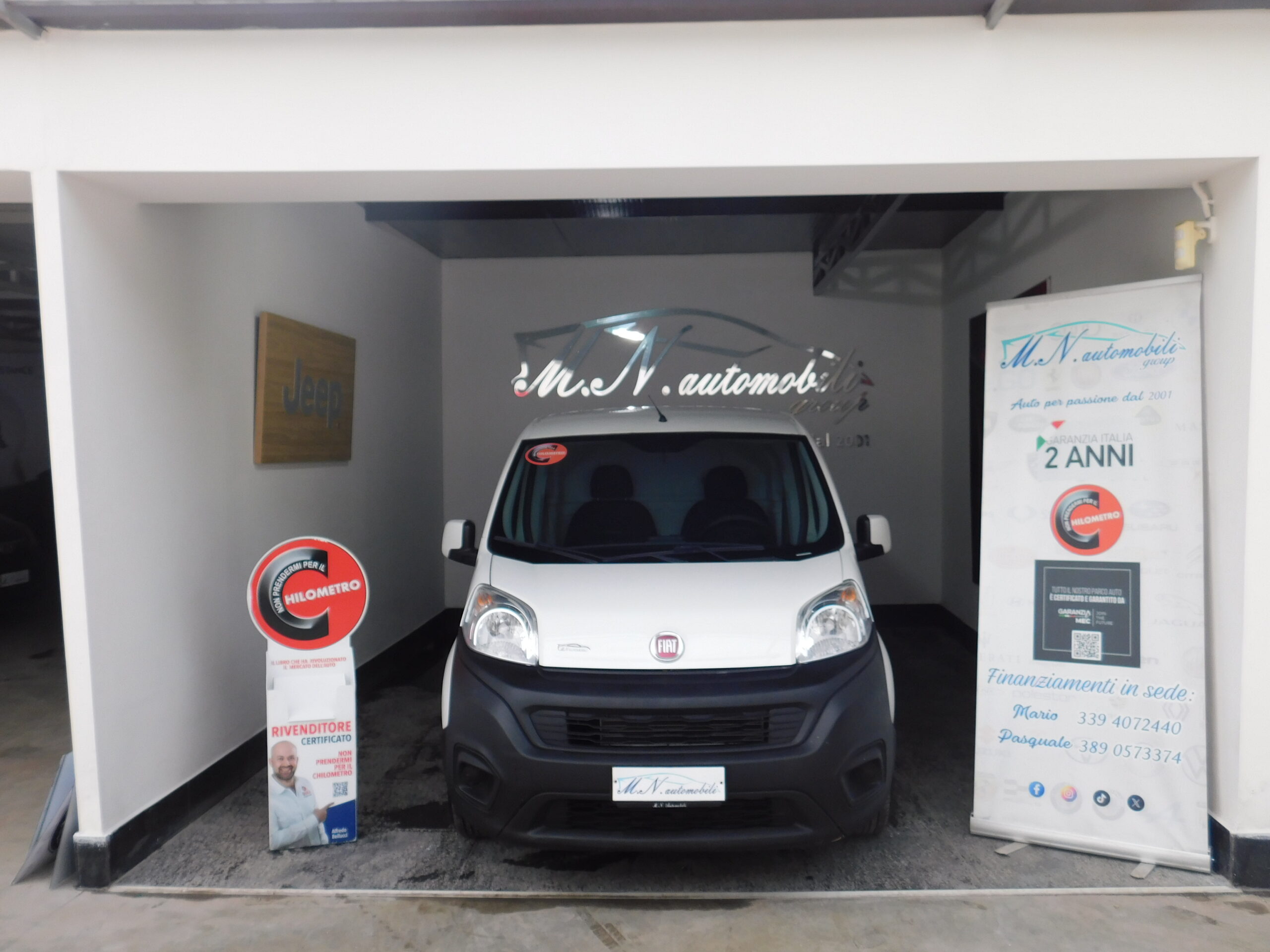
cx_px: 635
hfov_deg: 60.0
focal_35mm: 30
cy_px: 476
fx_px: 1101
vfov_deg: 46.8
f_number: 3.2
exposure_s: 1/500
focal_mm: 5.3
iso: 125
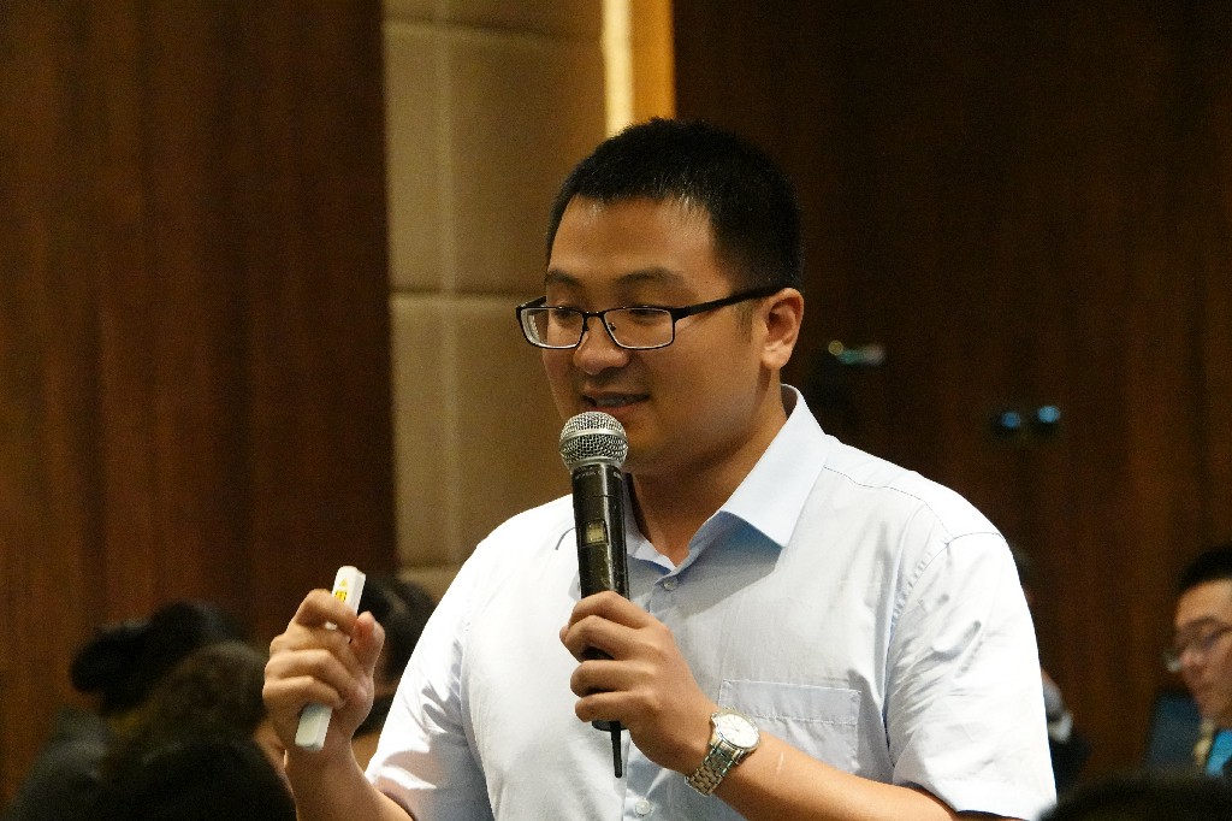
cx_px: 616
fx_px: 7560
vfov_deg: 6.2
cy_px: 410
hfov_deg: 9.3
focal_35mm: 221
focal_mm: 81.1
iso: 5000
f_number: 4
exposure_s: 1/250
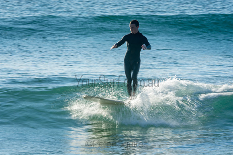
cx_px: 116
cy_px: 78
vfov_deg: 2.3
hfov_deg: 3.4
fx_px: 3884
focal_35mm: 600
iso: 100
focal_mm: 400
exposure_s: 1/30
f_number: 22
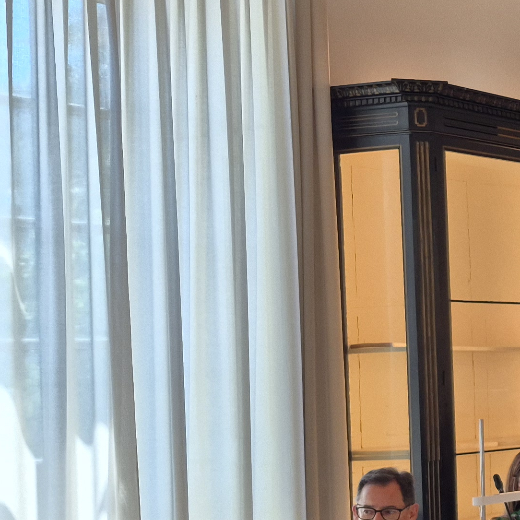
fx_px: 1275
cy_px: 370
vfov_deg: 22.9
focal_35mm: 75
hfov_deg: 18.9
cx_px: 873
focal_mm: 5.4
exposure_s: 1/180
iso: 100
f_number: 1.8
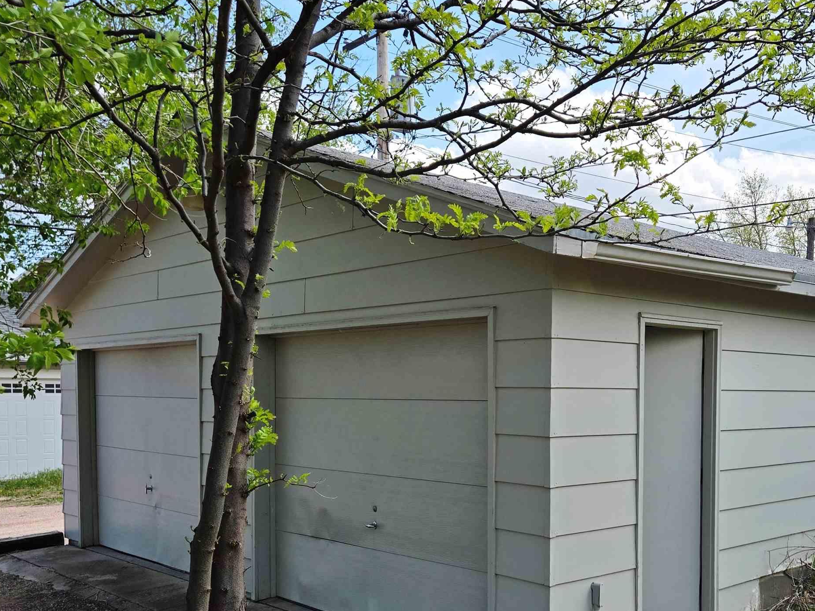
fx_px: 895
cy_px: 428
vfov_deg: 37.1
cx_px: 555
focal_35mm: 38
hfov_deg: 48.0
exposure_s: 1/1824
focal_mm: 5.4
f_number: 1.8
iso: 25
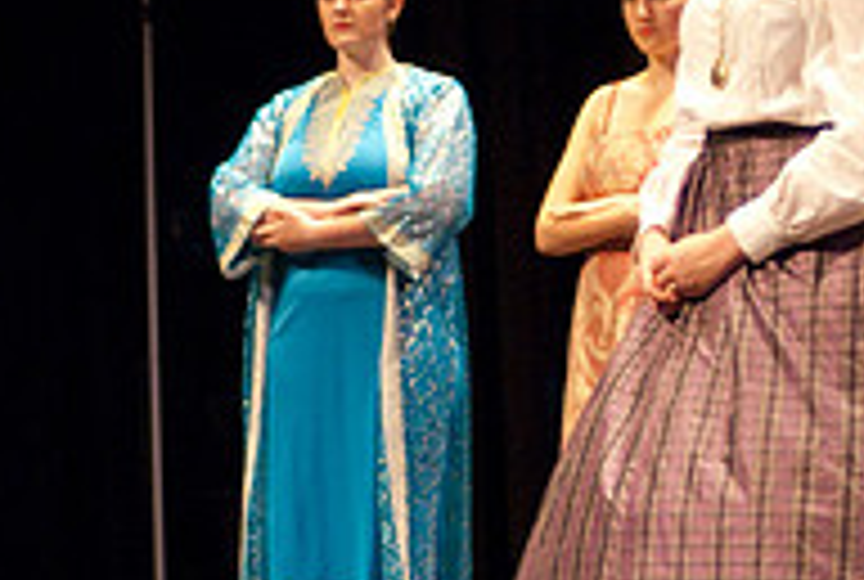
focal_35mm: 204
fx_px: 4896
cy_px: 243
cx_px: 302
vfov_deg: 6.8
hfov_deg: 10.1
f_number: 2.8
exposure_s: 1/100
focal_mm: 45
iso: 1000
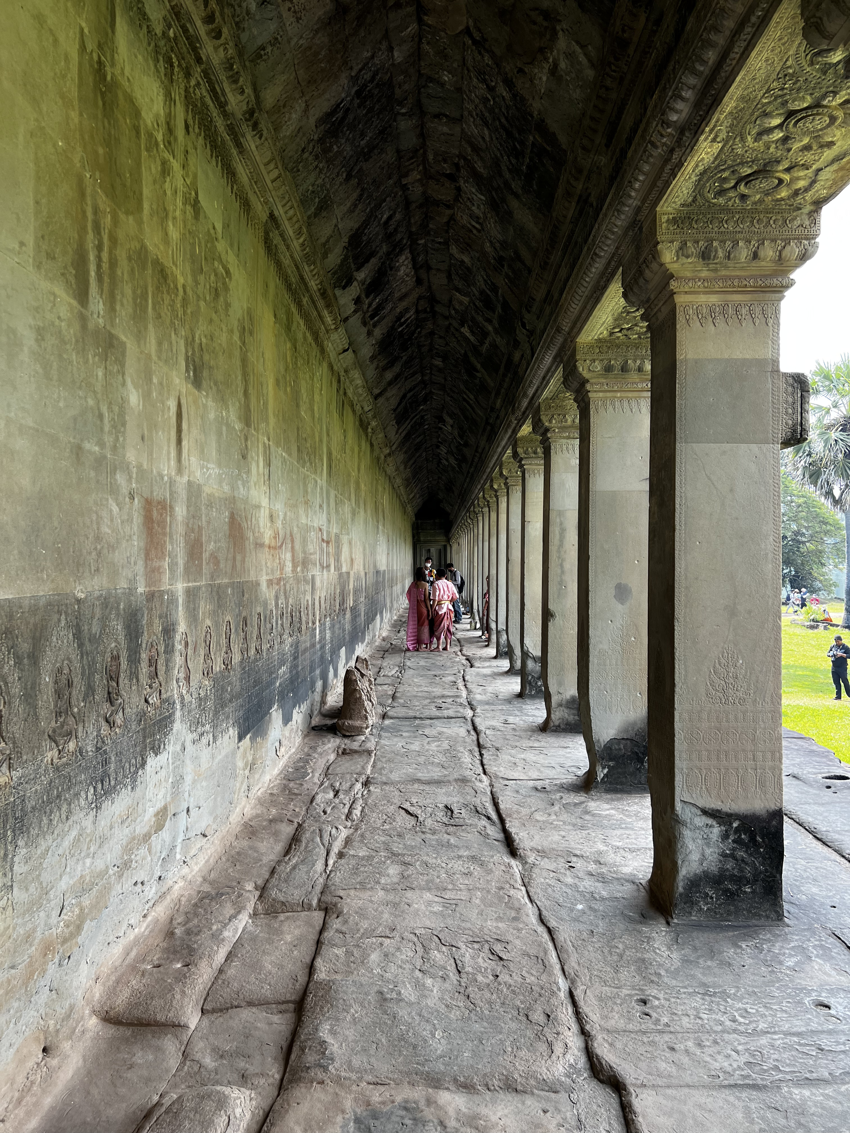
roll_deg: +1.5
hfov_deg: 53.1
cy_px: 566
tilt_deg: +0.8
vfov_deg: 67.3
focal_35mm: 26
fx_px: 851
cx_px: 425
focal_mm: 5.7
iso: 50
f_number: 1.5
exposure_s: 1/366
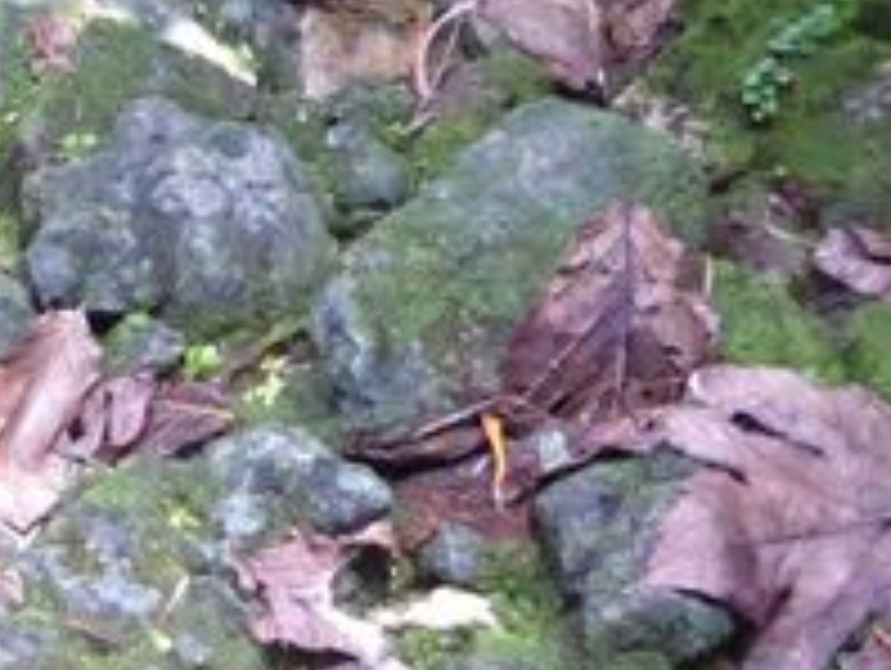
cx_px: -351
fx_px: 2603
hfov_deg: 17.8
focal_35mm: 101
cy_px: 108
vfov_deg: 14.6
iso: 1600
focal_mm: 4.3
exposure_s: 1/80
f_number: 3.3
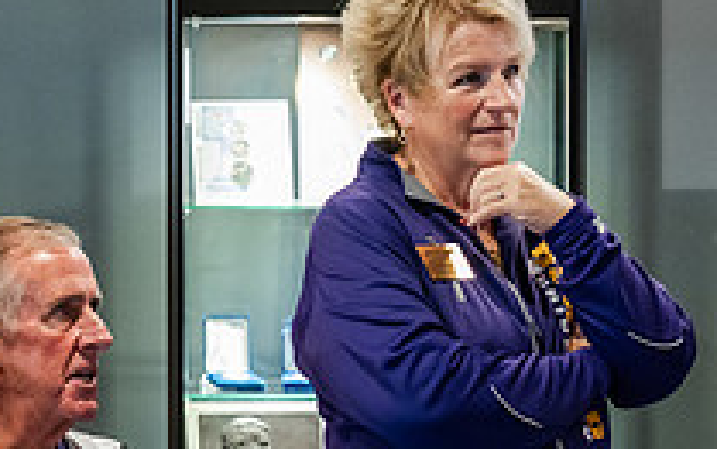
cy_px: 317
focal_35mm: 291
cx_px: 559
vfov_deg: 4.5
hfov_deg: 7.2
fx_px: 5691
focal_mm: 103
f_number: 3.5
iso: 3200
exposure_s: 1/160
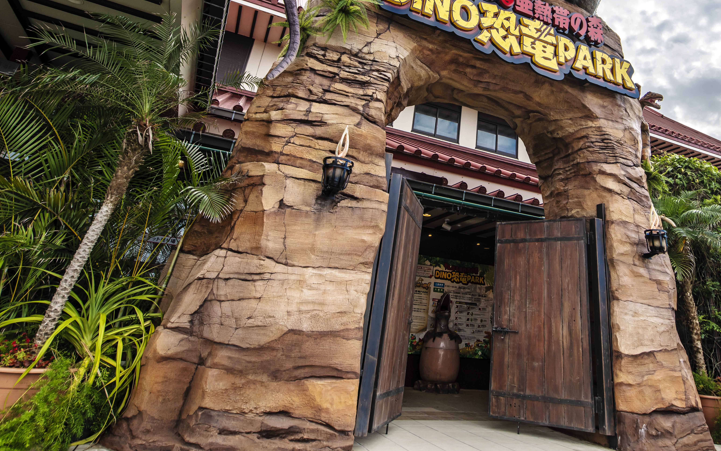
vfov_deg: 51.8
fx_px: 432
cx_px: 461
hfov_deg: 77.9
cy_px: 94
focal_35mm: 22
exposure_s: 1/250
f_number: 5.6
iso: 100
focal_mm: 14
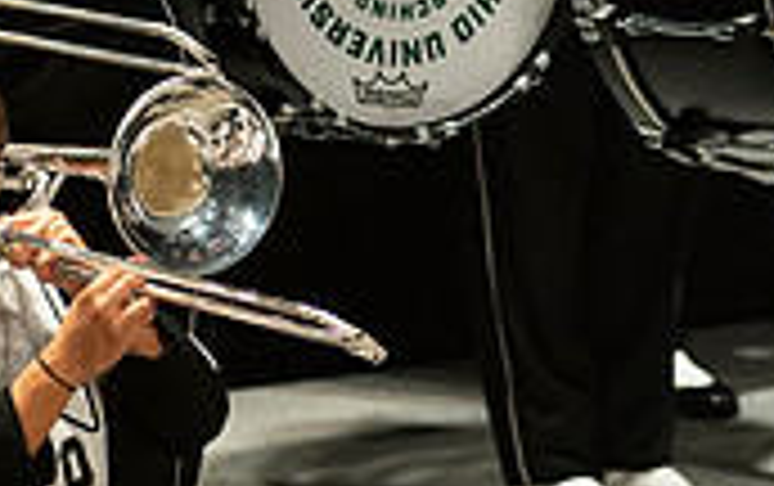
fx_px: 21713
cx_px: 1138
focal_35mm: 1028
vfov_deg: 1.3
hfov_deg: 2.0
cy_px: 76
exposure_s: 1/500
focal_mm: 300
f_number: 2.8
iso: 3200
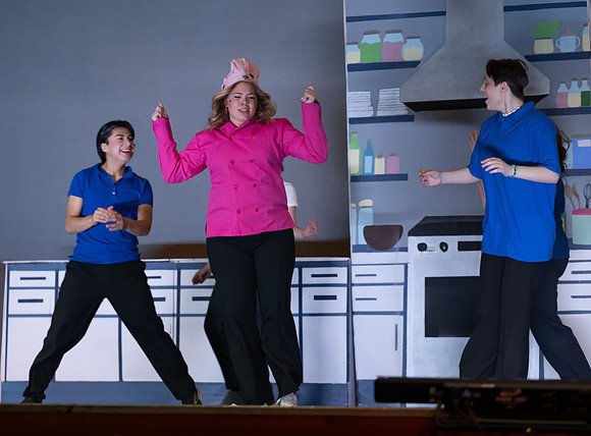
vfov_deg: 13.6
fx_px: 1834
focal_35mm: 108
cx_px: 202
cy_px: 177
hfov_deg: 18.3
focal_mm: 84
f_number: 2.8
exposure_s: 1/320
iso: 1800
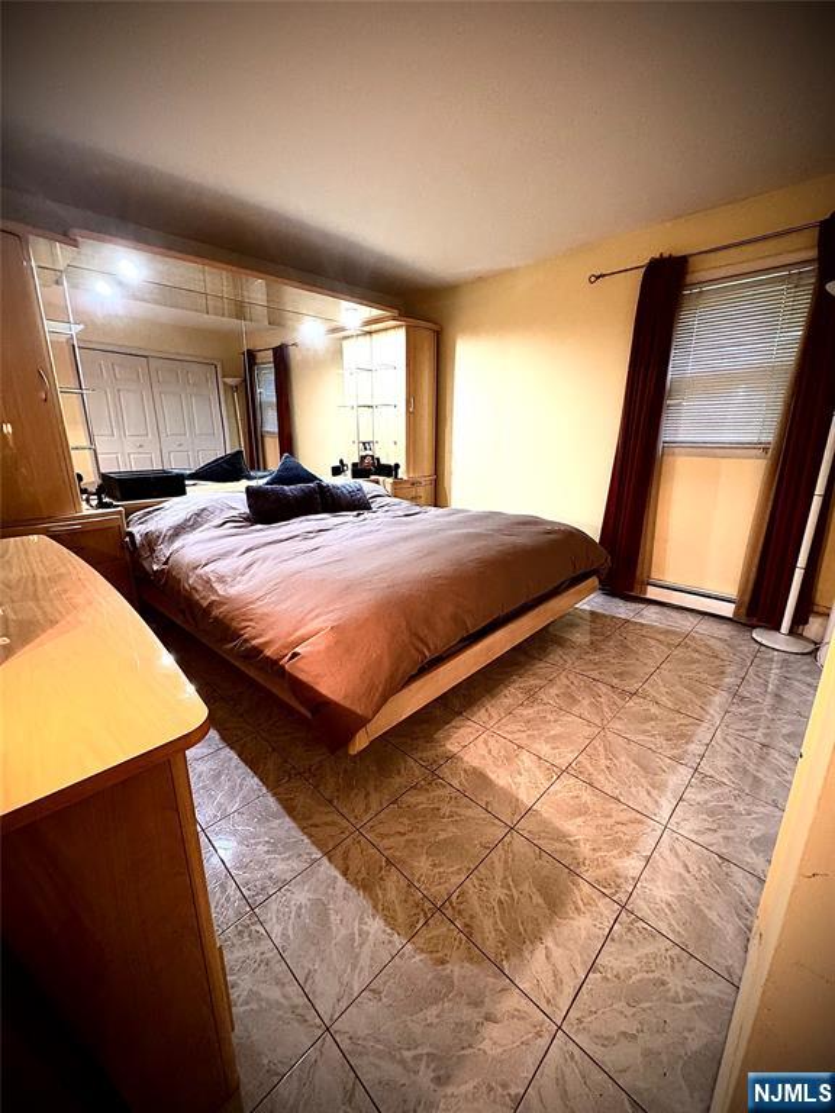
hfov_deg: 85.7
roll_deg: +0.9
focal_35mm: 14
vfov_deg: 102.1
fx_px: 450
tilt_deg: -15.2
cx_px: 418
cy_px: 556
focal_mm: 2.22
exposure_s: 1/60
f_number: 2.2
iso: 640
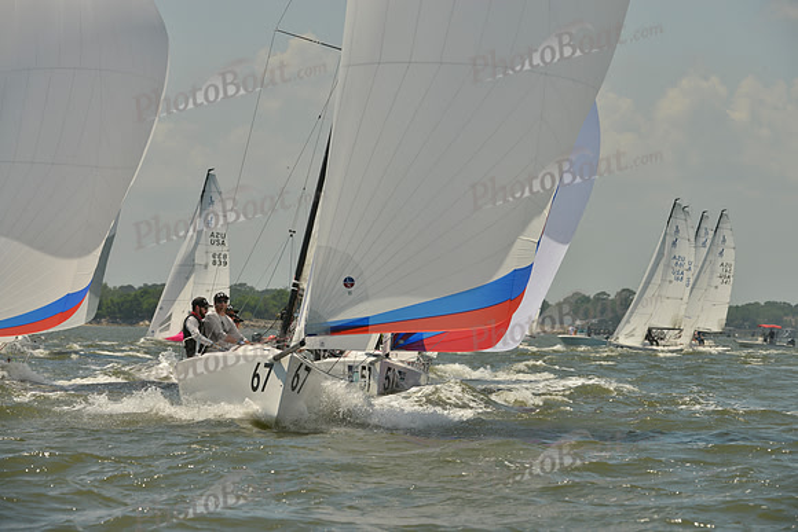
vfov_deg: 6.9
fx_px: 4434
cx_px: 399
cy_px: 266
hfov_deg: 10.3
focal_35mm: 200
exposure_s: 1/1250
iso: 280
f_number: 10
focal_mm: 200
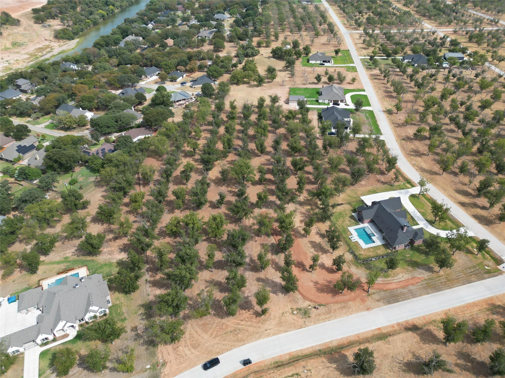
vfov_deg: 56.8
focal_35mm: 24
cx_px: 252
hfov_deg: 71.6
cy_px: 189
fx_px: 350
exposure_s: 1/3000
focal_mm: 6.72
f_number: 1.7
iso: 130
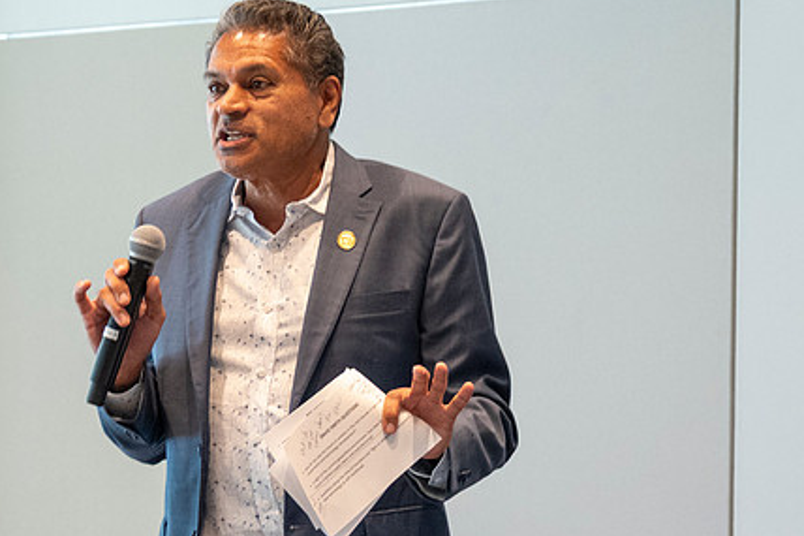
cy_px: 274
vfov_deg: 7.8
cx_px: 344
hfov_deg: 11.7
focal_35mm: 175
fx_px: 3907
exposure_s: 1/60
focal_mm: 86
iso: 4000
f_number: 5.6
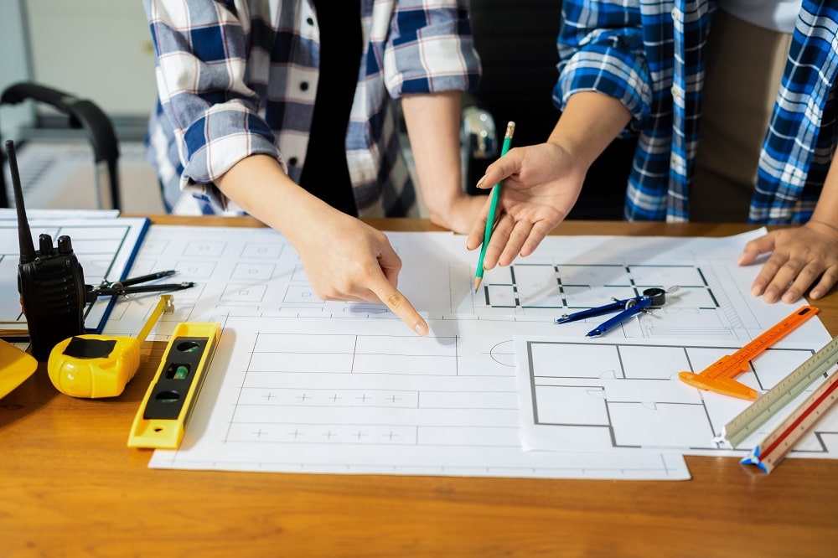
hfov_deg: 39.6
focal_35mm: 50
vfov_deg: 27.0
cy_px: 279
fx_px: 1163
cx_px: 419
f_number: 2.8
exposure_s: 1/160
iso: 400
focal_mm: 50
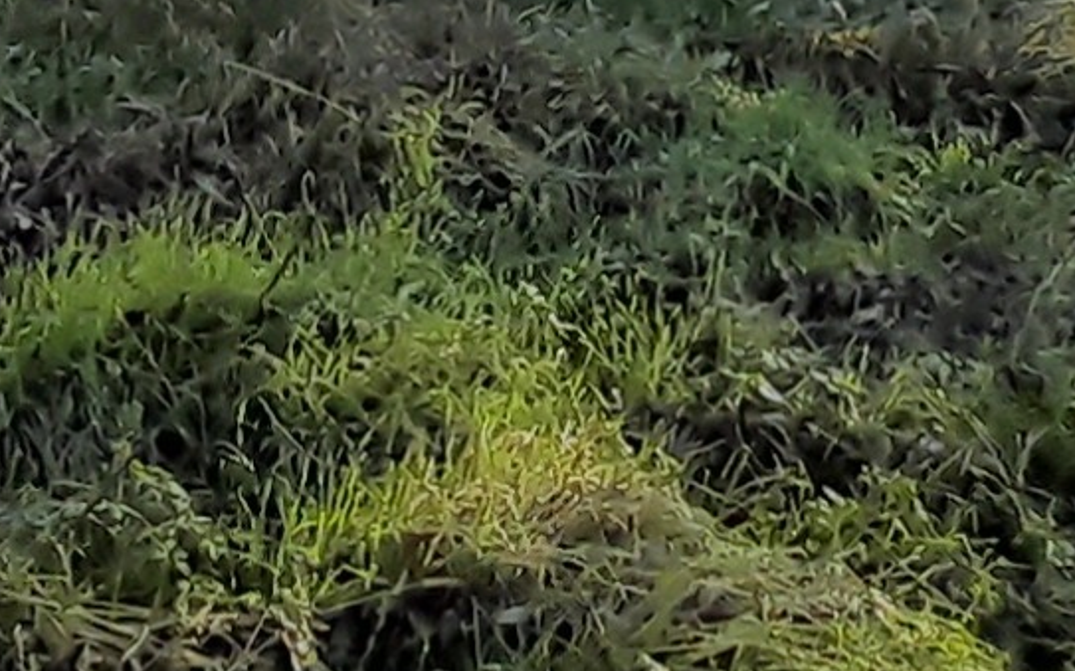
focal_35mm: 65
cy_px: -778
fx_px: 1904
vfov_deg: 15.0
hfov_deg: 30.9
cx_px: 253
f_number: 2.2
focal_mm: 1.13
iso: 40
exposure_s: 1/960
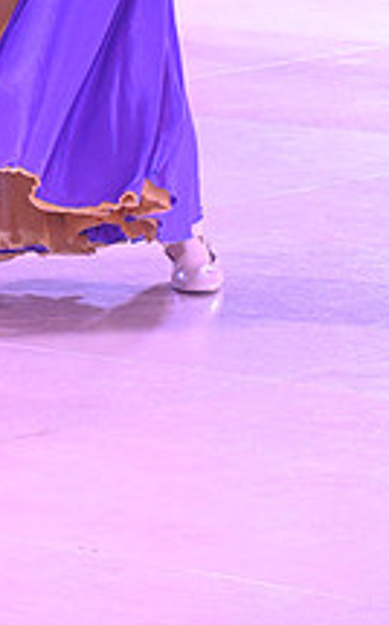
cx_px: -150
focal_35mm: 319
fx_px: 5422
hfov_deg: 4.1
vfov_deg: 6.5
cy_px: -189
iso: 6400
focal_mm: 116
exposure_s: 1/400
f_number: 6.3
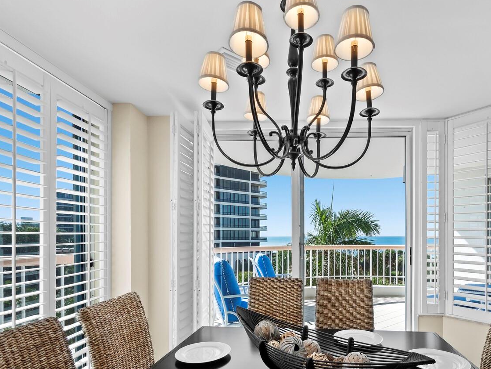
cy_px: 230
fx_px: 284
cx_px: 285
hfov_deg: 81.1
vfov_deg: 65.1
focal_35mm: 20
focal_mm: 7
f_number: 8
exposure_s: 1/60
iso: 400
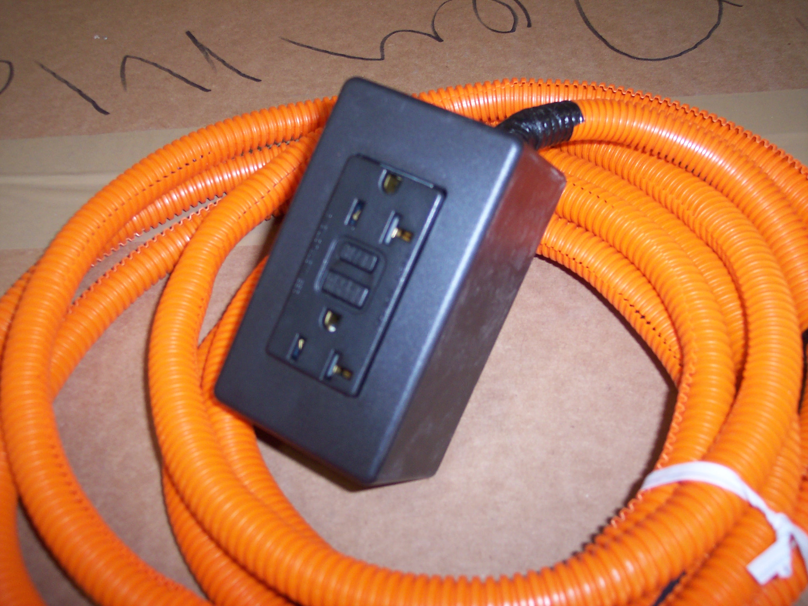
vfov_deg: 37.7
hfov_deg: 49.0
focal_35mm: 38
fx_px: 887
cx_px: 404
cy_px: 303
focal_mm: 8
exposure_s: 1/30
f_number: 2.8
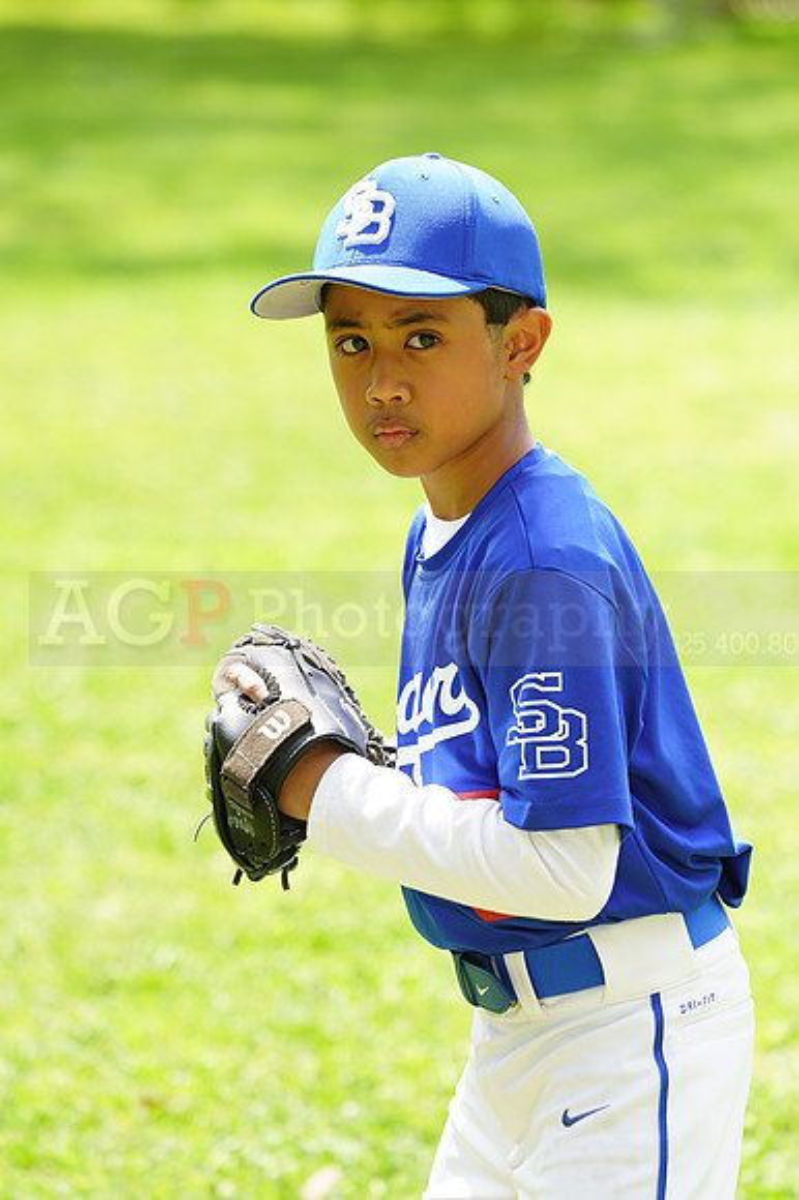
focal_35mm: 232
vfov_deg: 8.9
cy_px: 600
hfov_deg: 5.9
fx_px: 7732
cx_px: 400
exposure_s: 1/200
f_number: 6.3
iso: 200
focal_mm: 232
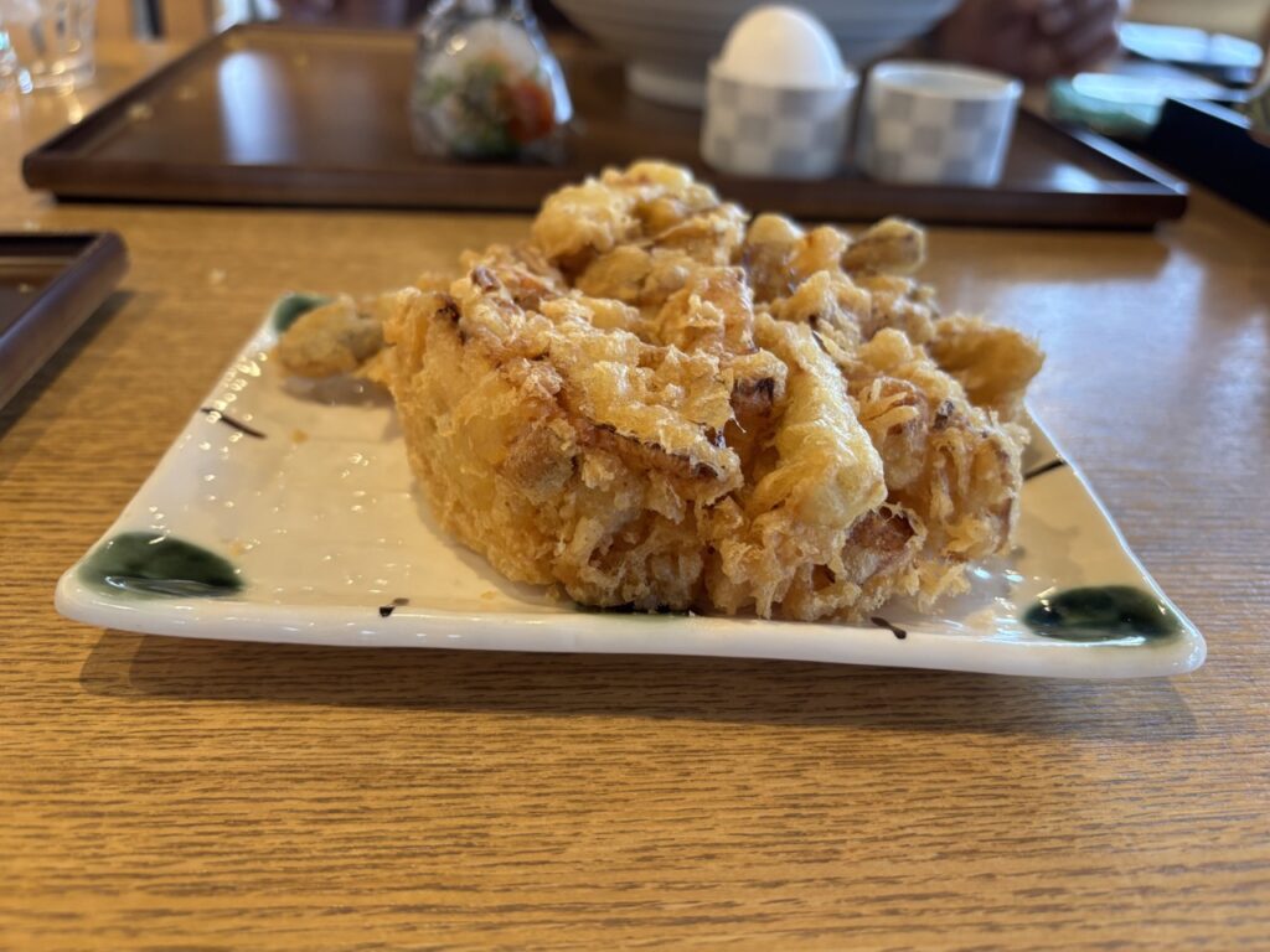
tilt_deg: -32.5
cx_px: 635
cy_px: 476
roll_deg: -3.4
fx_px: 954
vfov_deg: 53.1
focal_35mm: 26
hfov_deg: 67.3
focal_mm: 5.96
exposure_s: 1/60
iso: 200
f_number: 1.6
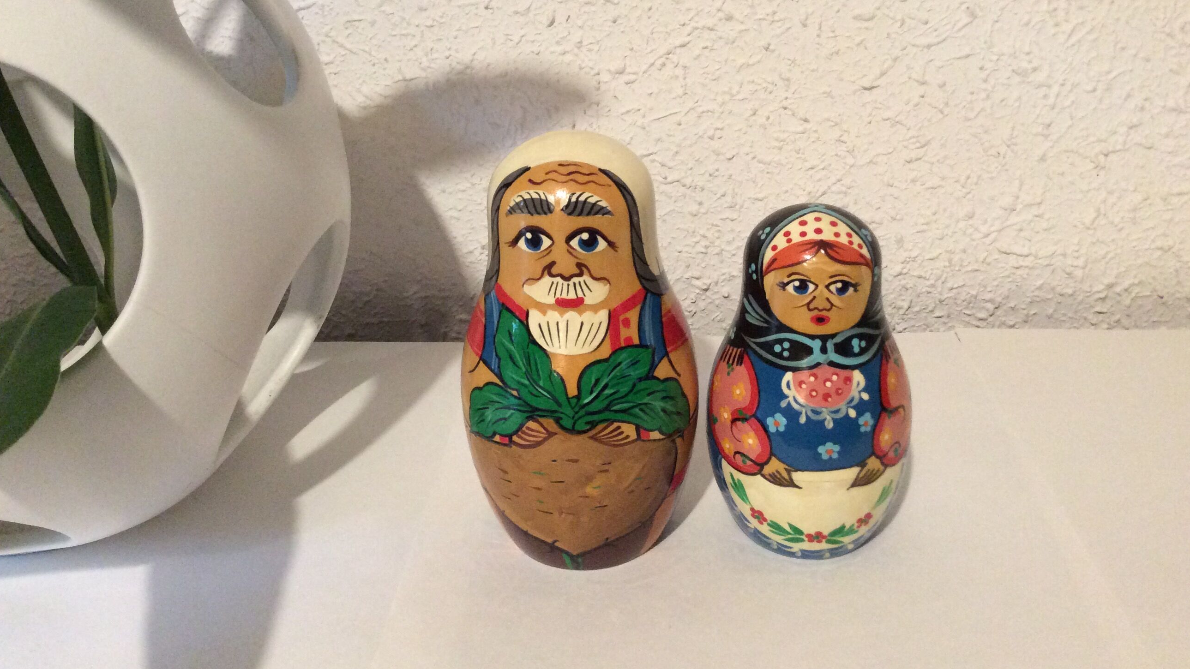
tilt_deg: -20.0
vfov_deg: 33.6
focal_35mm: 35
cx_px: 595
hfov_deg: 56.6
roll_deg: +3.7
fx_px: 1104
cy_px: 255
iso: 250
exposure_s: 1/20
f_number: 2.4
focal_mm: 3.3
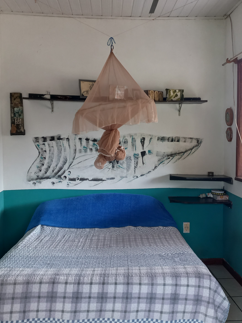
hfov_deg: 35.1
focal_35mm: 41
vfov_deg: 45.8
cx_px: 140
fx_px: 382
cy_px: 162
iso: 64
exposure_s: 1/50
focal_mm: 4.6
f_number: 1.8
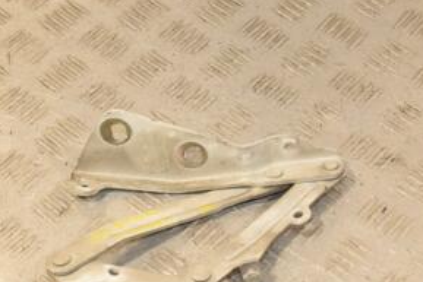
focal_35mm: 81
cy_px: 169
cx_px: 179
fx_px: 952
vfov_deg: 16.9
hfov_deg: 25.0
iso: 800
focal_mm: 26
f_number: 8
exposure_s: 1/200
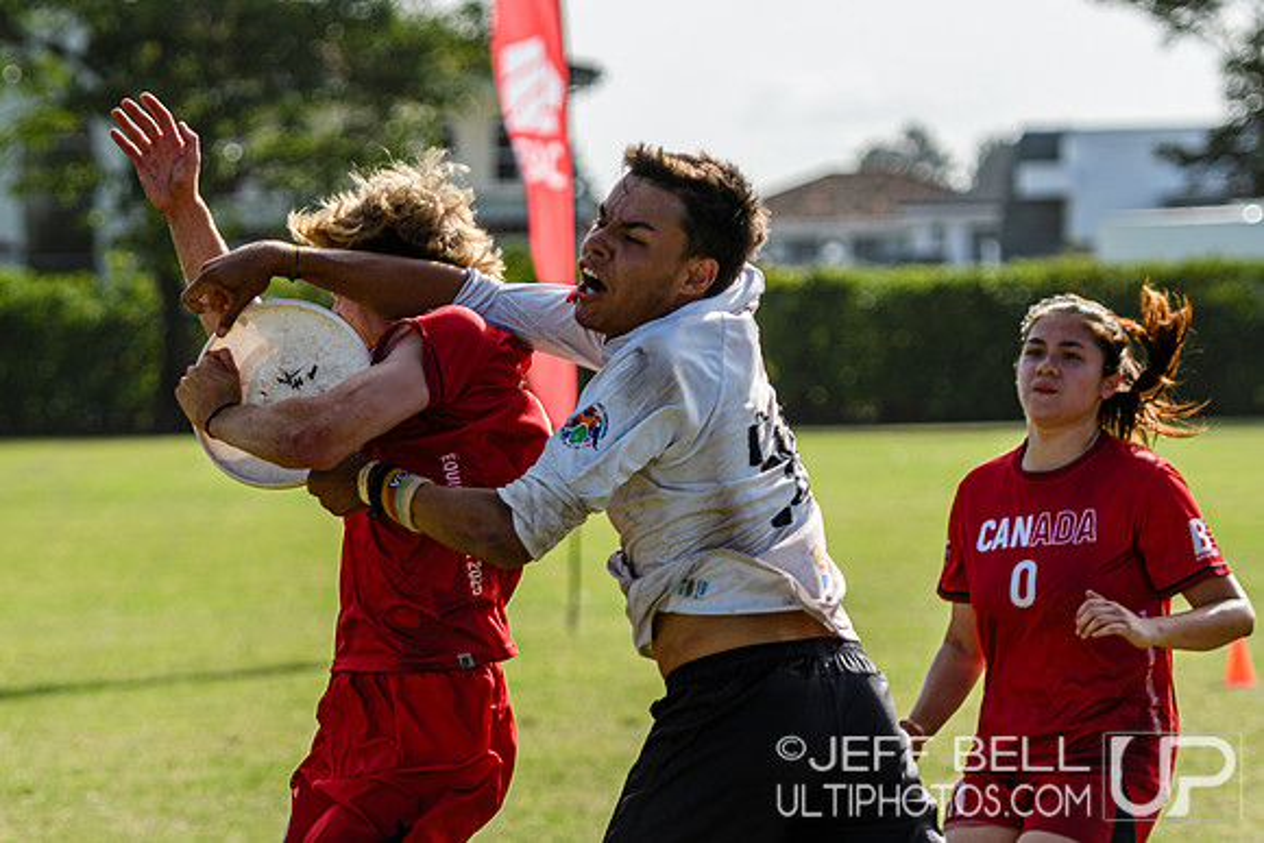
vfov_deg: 5.6
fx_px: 8633
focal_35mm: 246
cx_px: 280
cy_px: 562
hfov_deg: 8.4
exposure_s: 1/1000
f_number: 3.2
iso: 100
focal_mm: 105
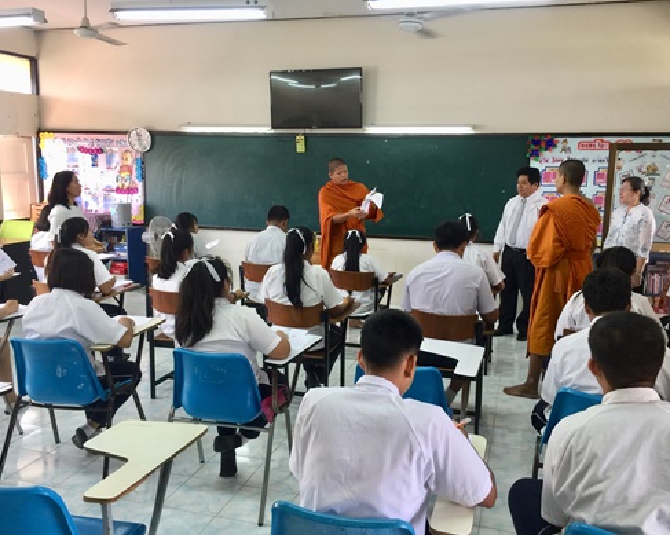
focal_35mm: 31
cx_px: 343
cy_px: 274
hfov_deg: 57.2
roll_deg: -1.7
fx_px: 614
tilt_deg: -9.9
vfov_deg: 47.1
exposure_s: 1/33
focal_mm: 4.15
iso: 32
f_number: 2.2
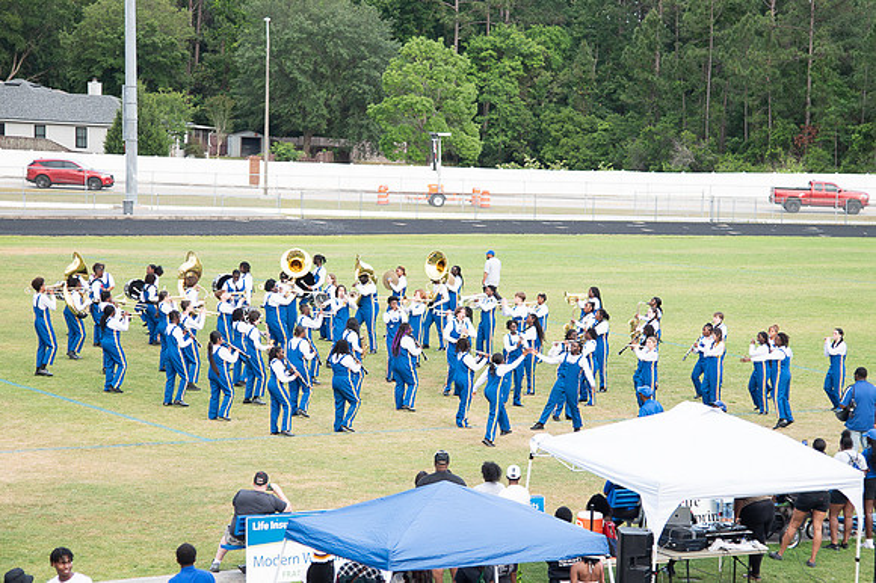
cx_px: 467
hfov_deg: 17.5
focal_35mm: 117
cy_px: 365
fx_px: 2843
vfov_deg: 11.7
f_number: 4
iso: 100
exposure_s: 1/200
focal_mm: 82
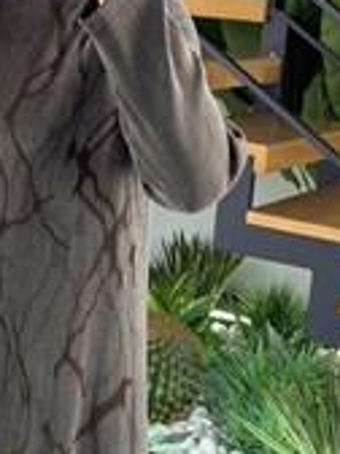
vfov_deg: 16.6
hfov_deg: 12.4
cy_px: 91
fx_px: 1545
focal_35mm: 118
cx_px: -24
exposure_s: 1/181
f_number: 1.78
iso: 80
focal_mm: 6.76
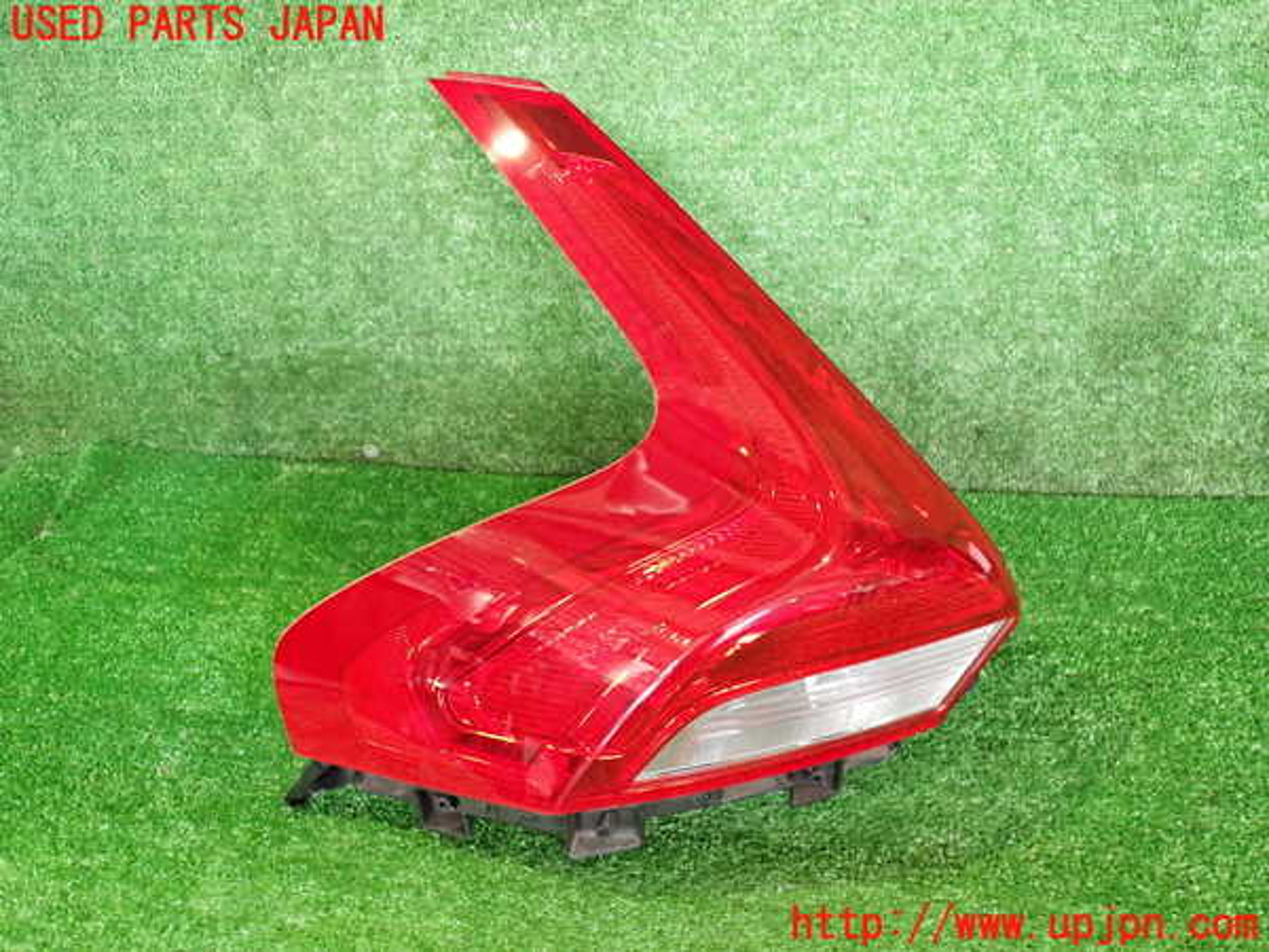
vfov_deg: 46.8
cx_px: 634
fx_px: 1100
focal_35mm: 30
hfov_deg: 60.0
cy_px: 476
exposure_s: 1/30
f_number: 2.3
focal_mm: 5.4
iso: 500
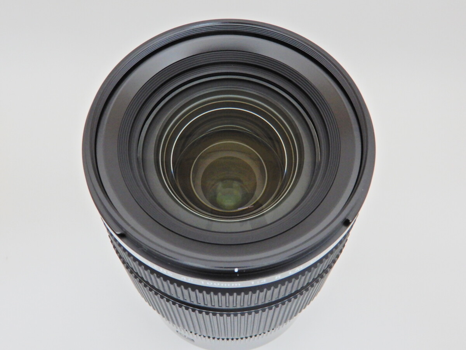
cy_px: 175
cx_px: 233
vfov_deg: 34.3
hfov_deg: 44.8
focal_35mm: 42
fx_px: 565
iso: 400
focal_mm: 7.5
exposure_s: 1/30
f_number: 4
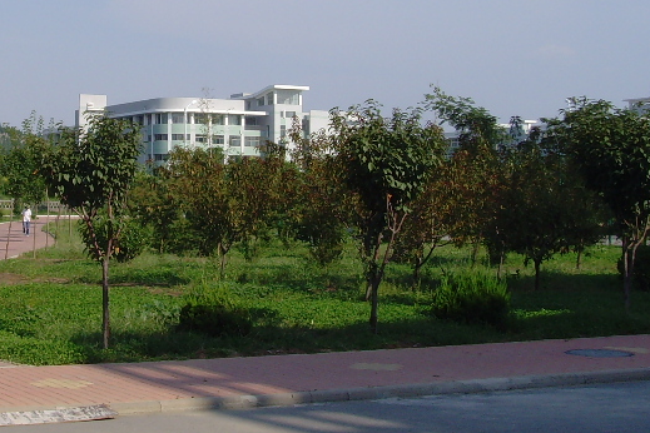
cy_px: 111
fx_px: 1444
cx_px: 118
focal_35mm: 80
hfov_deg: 24.9
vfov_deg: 17.0
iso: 80
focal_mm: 6.6
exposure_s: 1/350
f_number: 6.3
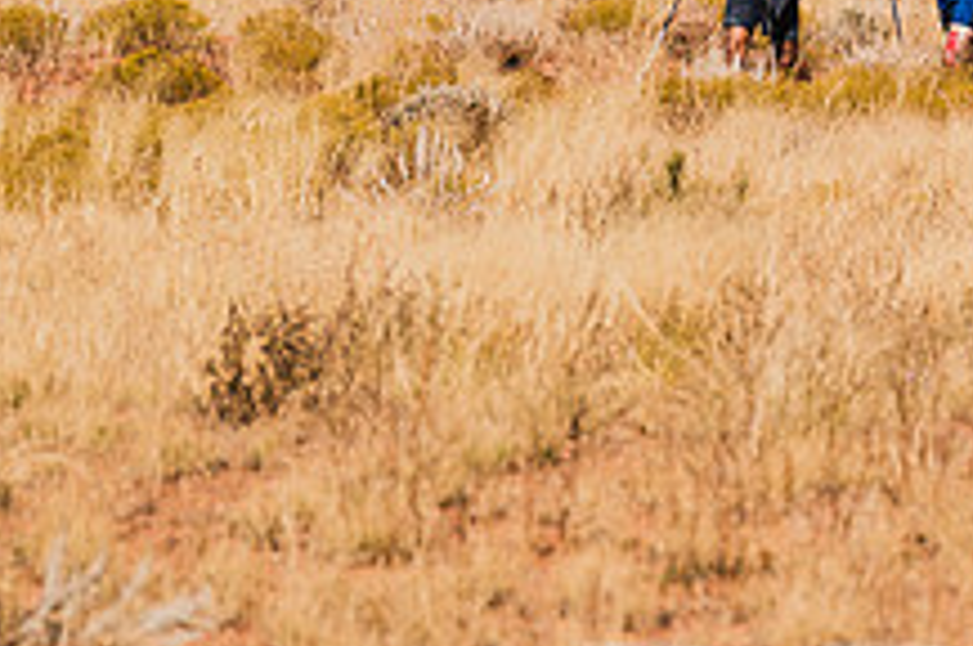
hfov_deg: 2.8
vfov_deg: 1.8
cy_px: 258
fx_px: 20241
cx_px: 1224
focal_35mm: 750
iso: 160
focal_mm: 280
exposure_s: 1/1600
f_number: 5.6
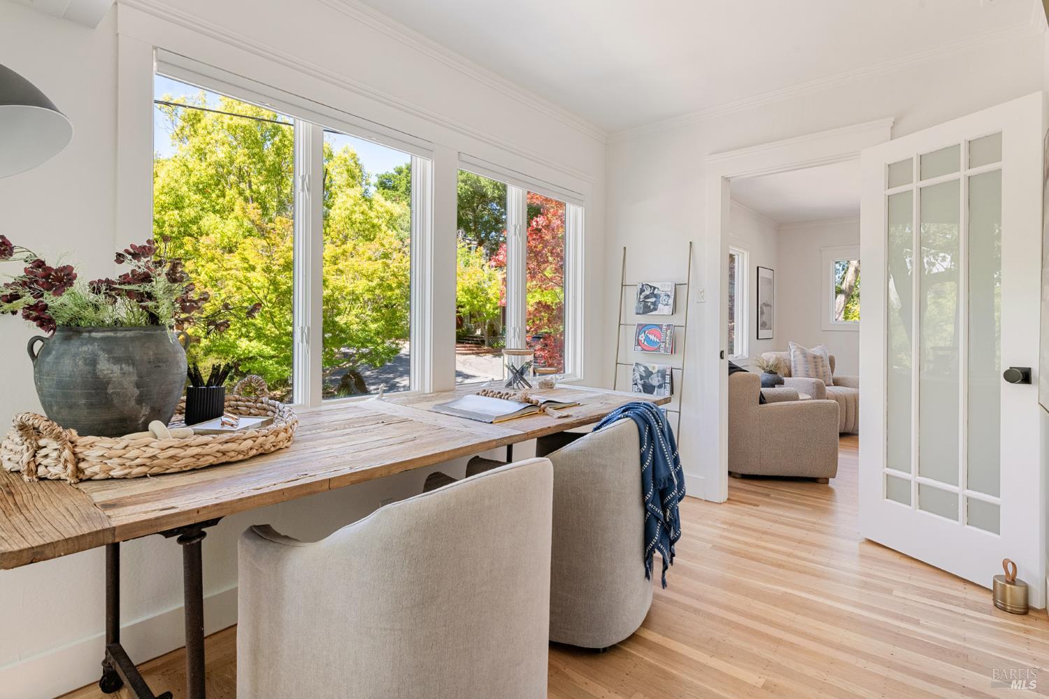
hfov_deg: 90.0
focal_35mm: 18
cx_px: 524
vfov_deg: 67.4
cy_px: 350
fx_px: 524
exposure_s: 1/50
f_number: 9
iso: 800
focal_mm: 18
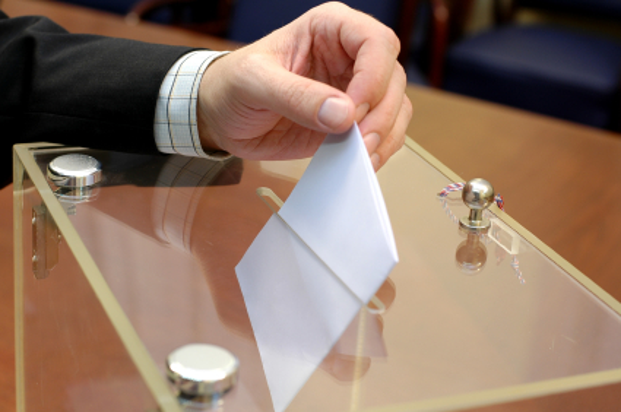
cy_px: 206
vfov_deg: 18.1
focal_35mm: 75
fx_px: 1292
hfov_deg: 27.0
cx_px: 310
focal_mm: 50
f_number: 5
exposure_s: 1/4
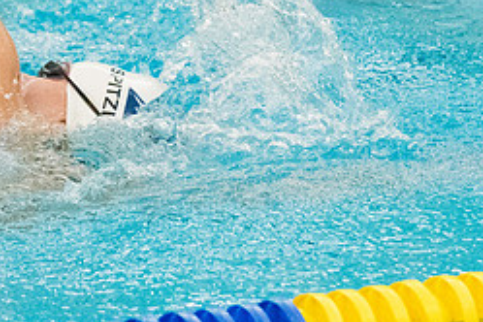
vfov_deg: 2.5
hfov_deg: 3.8
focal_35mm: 541
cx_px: 76
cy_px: 87
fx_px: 7258
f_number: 4.5
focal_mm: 155
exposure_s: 1/1250
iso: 8000
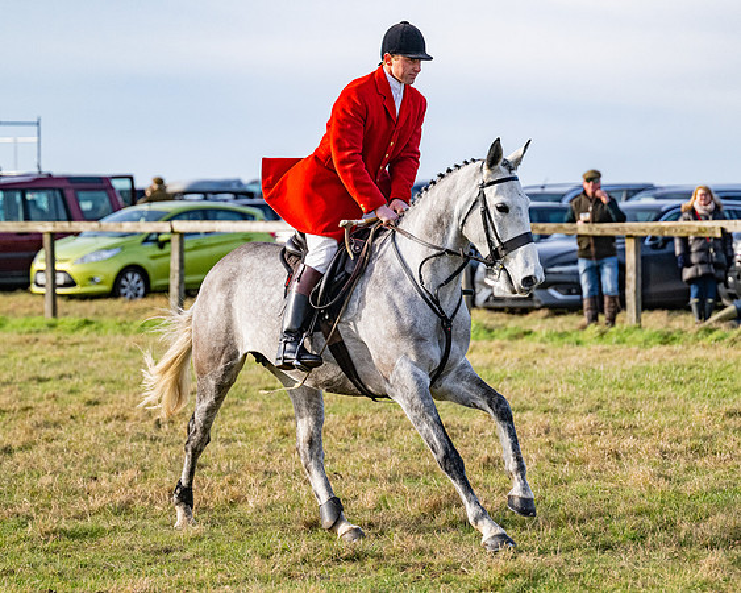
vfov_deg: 8.8
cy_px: 283
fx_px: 3842
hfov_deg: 11.0
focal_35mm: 175
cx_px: 382
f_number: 4
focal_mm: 140
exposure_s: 1/6400
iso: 800
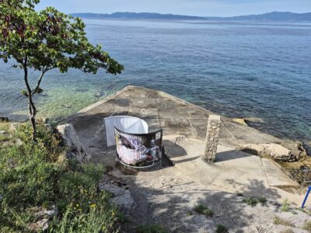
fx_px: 207
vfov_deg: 58.9
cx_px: 156
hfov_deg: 73.9
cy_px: 116
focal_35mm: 23
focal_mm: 5.4
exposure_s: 1/1752
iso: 25
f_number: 1.8
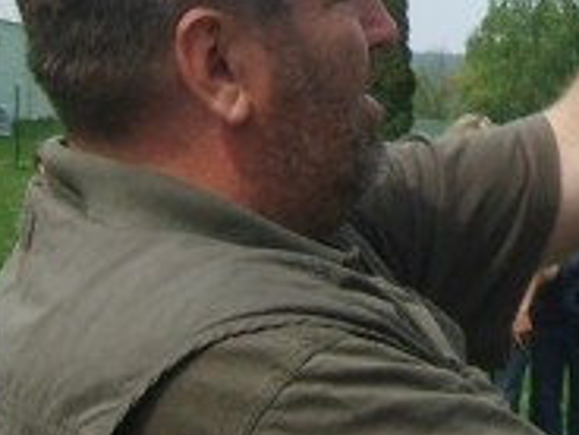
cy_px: -38
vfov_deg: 9.7
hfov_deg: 12.7
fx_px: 2542
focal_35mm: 152
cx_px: 664
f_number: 7.1
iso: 50
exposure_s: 1/180
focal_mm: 5.8
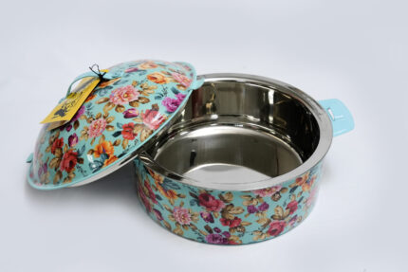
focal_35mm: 64
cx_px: 204
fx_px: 726
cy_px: 136
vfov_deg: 21.3
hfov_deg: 31.4
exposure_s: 1/160
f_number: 16
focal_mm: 64
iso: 6400
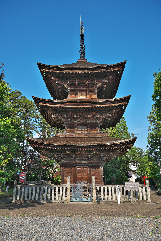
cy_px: 120
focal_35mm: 30
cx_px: 80
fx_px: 201
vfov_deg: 61.9
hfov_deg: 43.6
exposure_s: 1/800
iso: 200
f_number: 7.1
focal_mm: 30
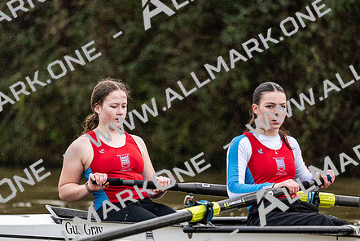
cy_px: 150
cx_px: 187
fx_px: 5251
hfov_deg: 3.9
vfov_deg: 2.6
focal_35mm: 525
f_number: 4.5
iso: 1600
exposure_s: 1/1600
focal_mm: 400
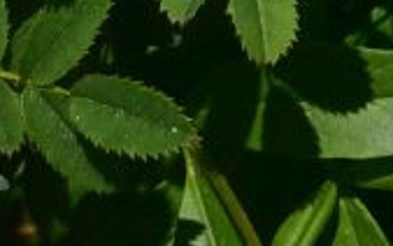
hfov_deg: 5.3
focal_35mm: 392
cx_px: -391
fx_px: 4203
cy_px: -437
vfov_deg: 3.3
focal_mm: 50
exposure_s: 1/125
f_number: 20
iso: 160
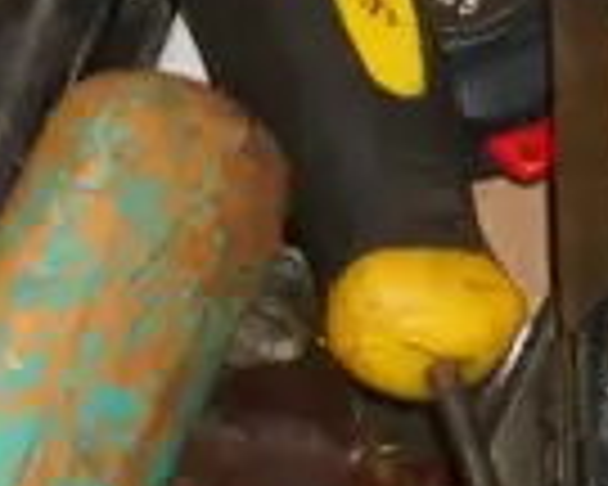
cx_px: 563
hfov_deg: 6.5
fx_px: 5344
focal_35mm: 297
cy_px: -459
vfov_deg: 5.1
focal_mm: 20
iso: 1600
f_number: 5.6
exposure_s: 1/60
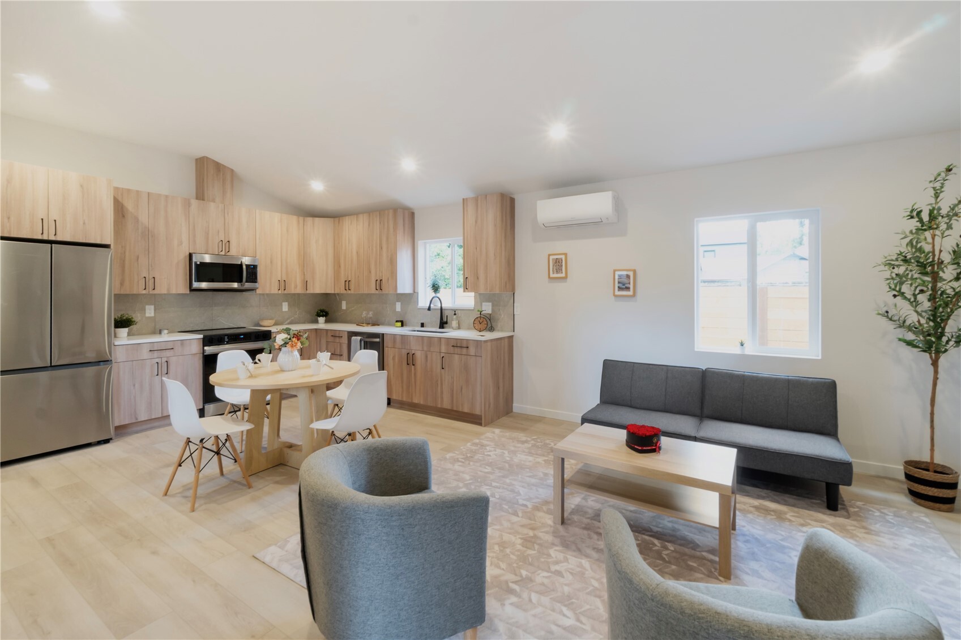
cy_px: 320
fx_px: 400
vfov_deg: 77.3
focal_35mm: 15
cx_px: 480
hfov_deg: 100.4
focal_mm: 10
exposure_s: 1/2
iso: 160
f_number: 13
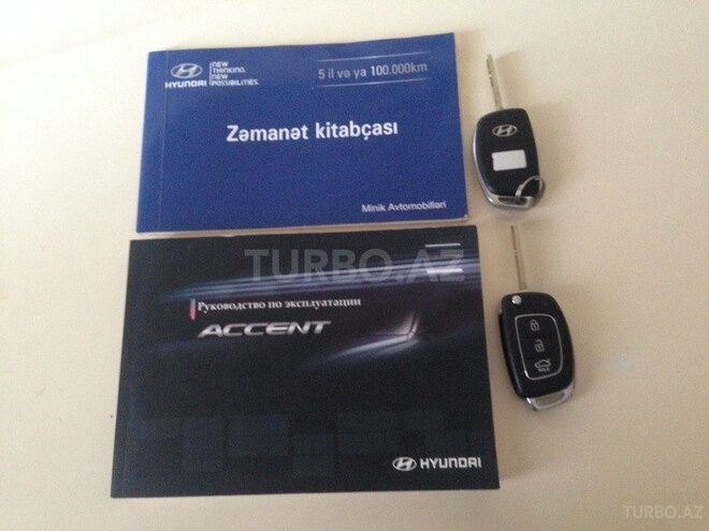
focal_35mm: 33
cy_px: 266
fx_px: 676
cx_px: 354
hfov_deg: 55.4
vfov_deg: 42.9
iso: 400
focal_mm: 4.12
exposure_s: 1/20
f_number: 2.4
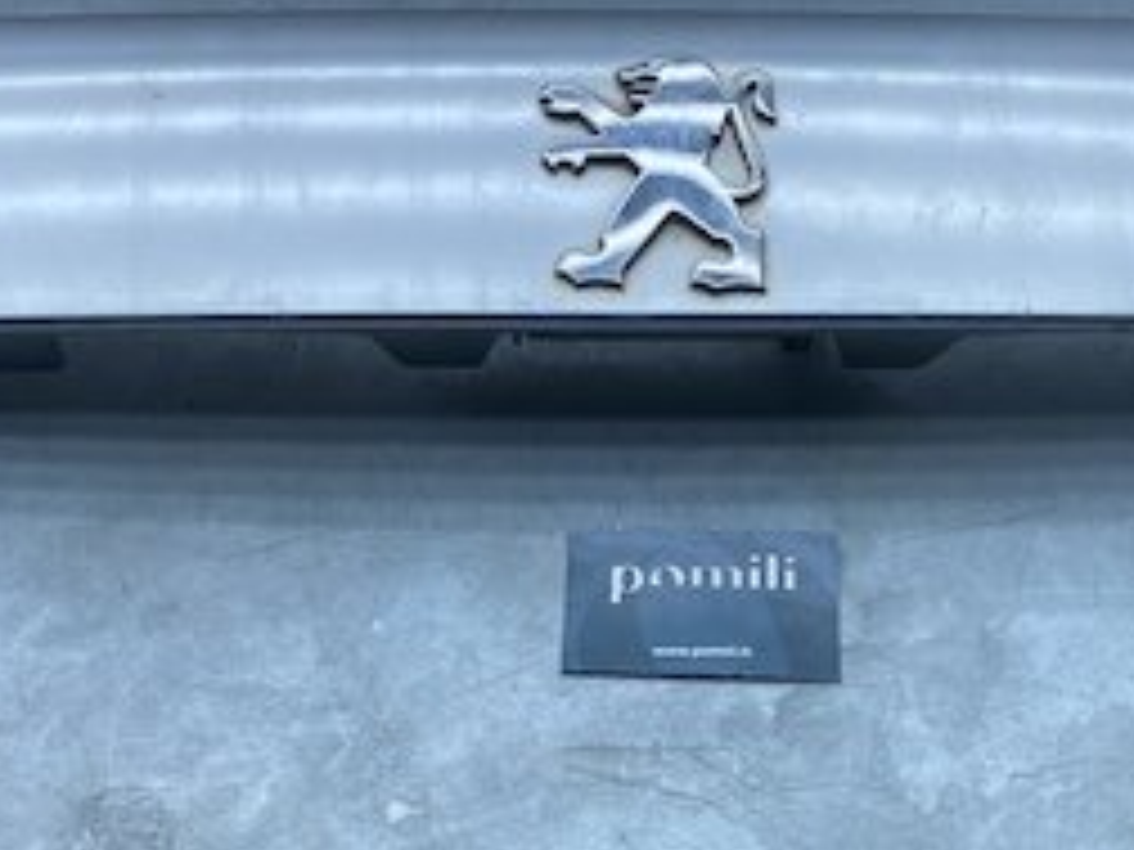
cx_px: 662
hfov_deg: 29.3
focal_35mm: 66
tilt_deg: -56.9
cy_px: 747
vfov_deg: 21.8
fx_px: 2162
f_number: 1.8
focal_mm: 4.25
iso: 32
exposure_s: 1/1025
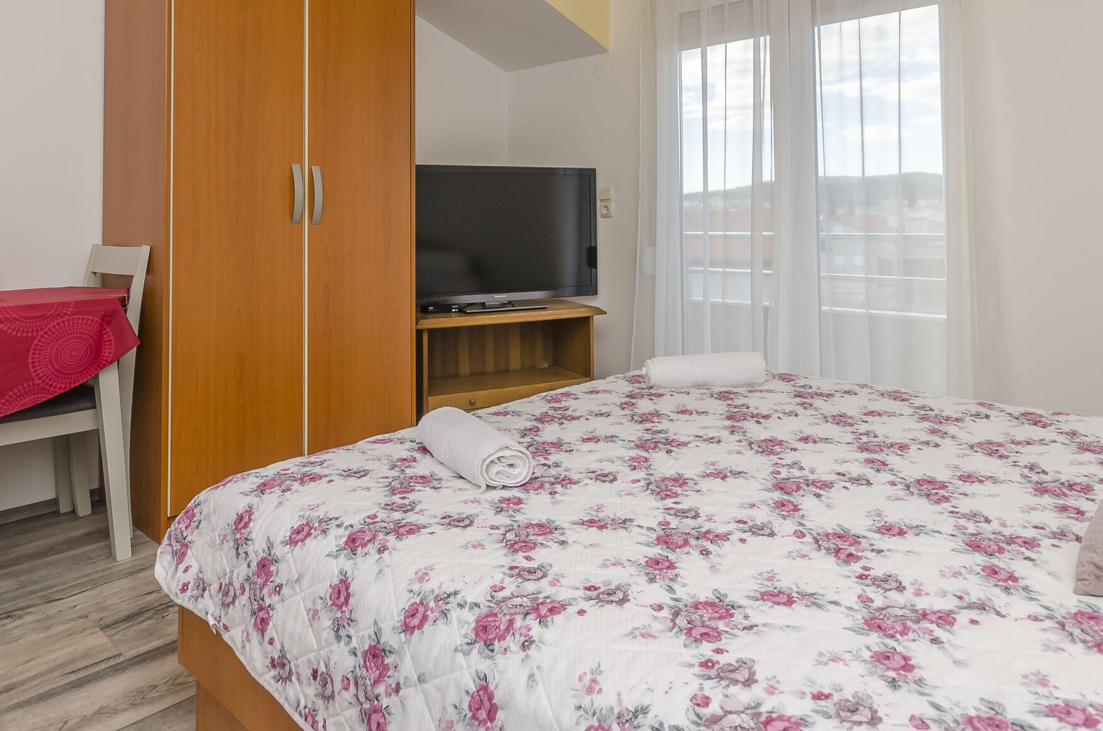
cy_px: 188
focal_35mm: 24
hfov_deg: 73.9
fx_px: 734
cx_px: 550
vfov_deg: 50.8
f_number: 8
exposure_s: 1/60
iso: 100
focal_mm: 10
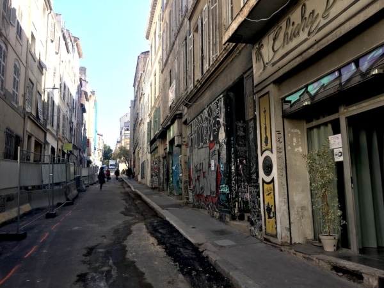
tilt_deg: +10.3
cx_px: 192
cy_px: 144
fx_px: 322
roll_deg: +0.0
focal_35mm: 29
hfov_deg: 61.7
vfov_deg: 48.2
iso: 25
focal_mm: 4.15
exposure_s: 1/615
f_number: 2.2
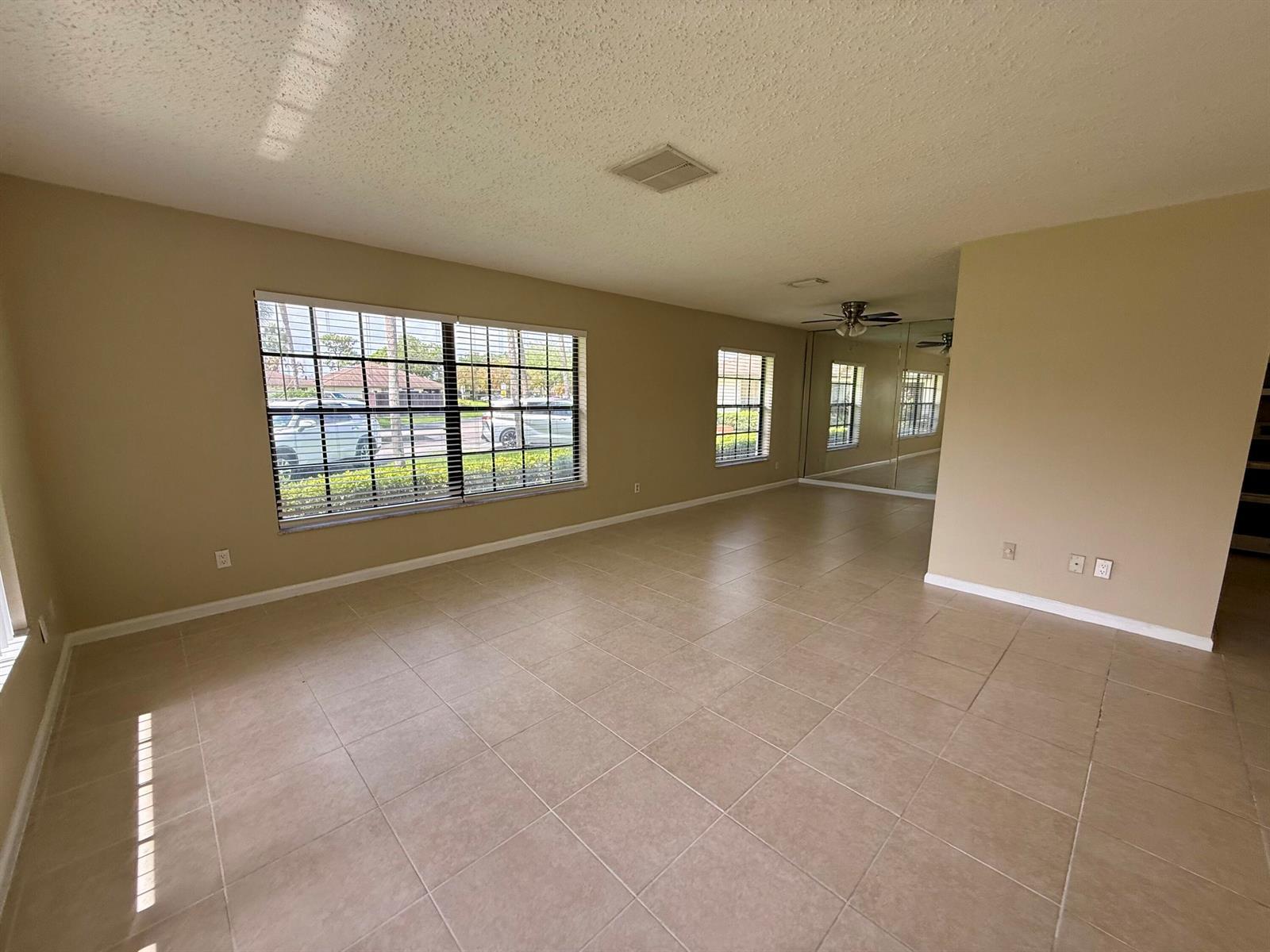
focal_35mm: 14
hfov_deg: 102.1
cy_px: 476
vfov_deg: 85.7
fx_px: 514
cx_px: 635
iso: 64
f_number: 2.2
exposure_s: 1/218
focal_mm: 2.22
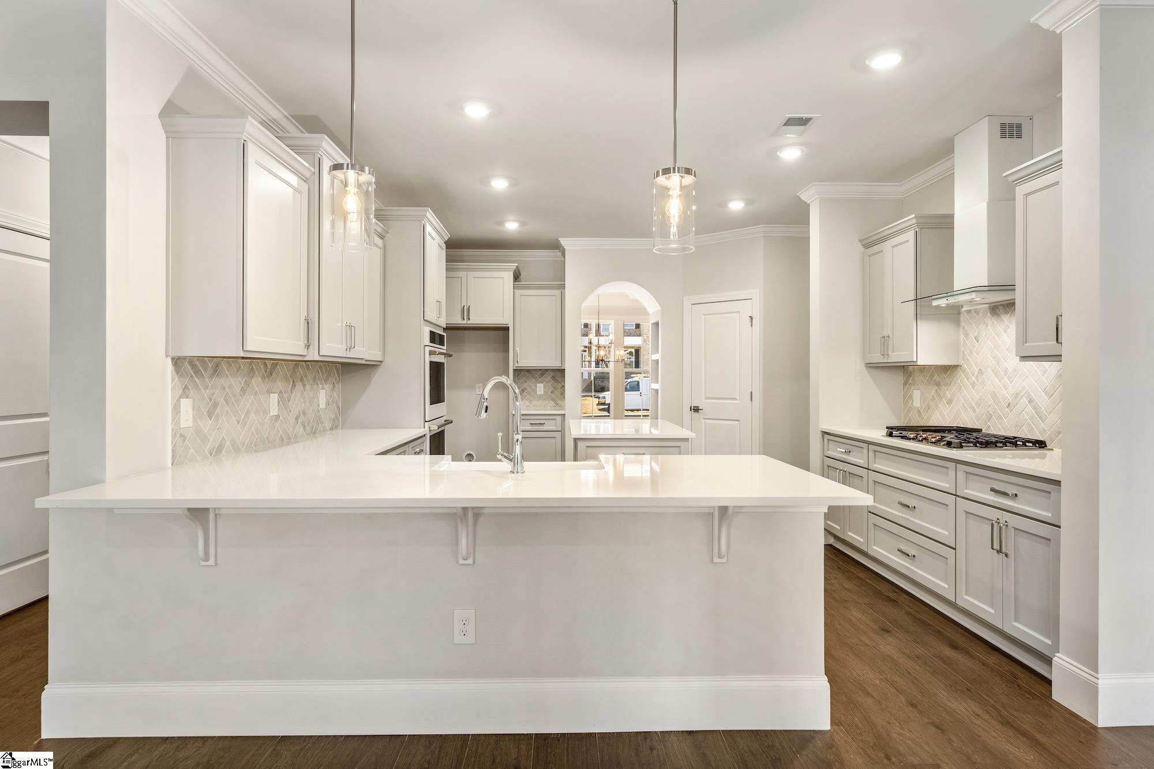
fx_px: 619
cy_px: 384
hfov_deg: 86.0
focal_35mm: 19
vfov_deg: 63.7
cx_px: 577
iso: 400
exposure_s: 1/4
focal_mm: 19.3
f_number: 6.3
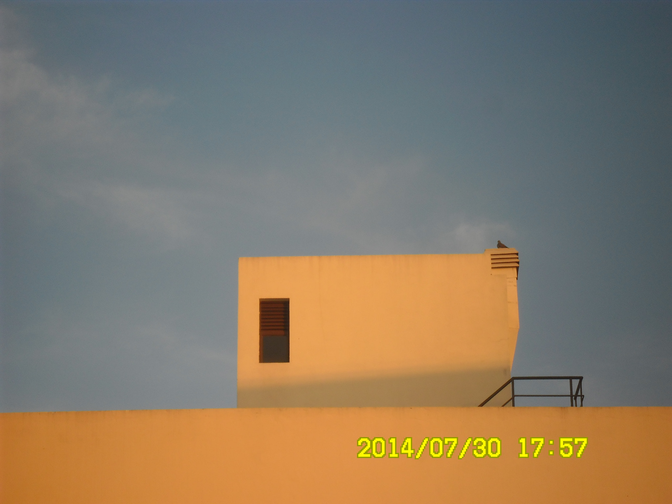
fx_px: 2621
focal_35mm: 135
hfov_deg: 14.6
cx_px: 336
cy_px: 252
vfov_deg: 11.0
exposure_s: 1/90
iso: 100
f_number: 5.9
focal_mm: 24.5
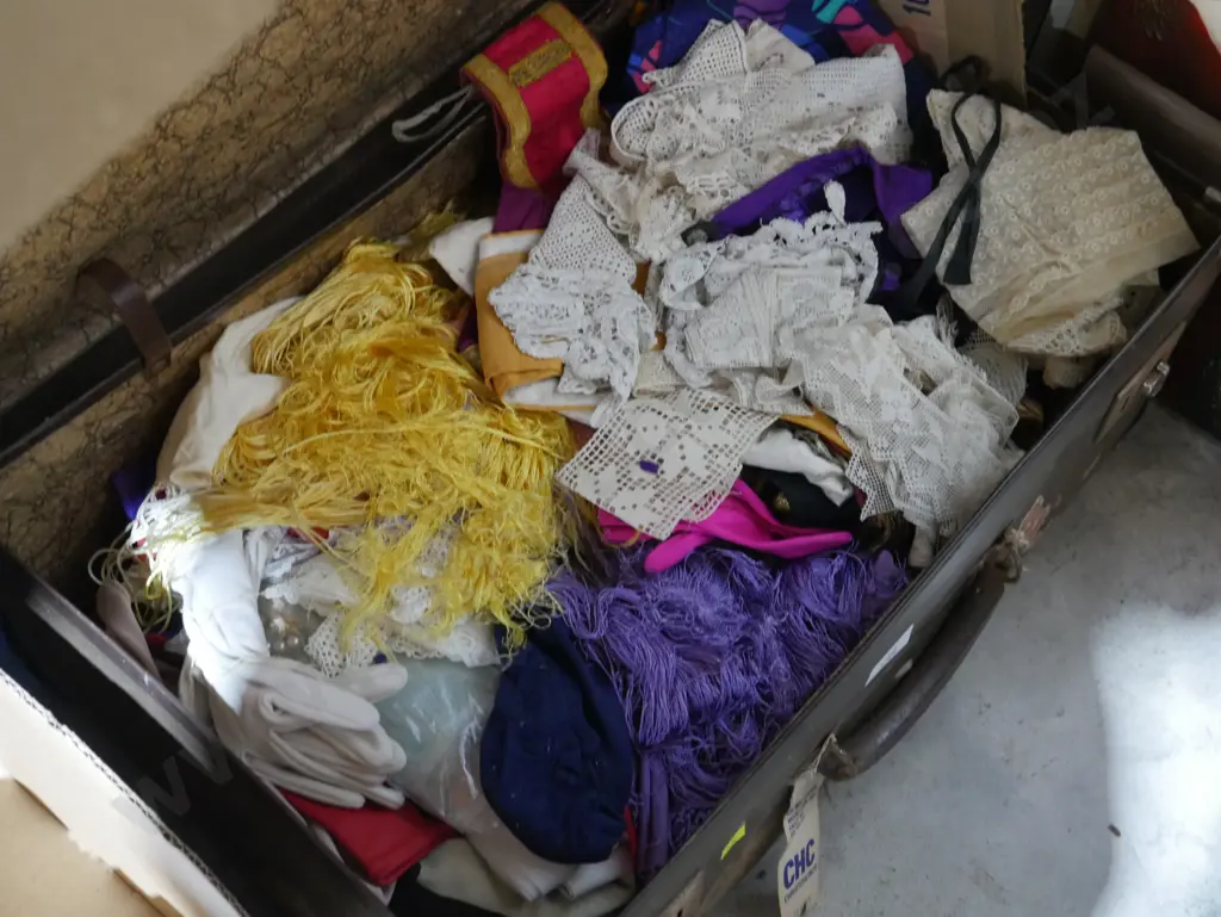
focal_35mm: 48
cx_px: 610
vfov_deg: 30.3
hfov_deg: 39.6
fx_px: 1694
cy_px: 458
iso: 3200
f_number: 5.2
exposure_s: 1/25
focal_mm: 24
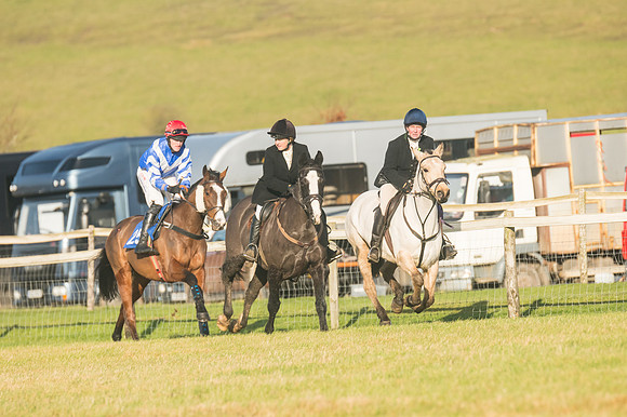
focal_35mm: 450
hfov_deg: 4.6
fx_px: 7833
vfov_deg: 3.1
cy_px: 208
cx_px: 314
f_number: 5
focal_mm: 300
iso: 400
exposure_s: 1/4000
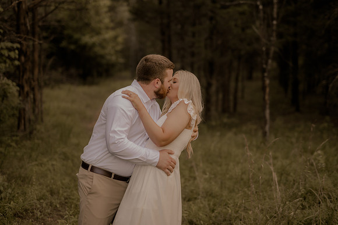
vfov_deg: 27.0
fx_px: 470
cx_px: 169
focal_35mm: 50
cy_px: 112
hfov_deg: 39.6
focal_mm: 50
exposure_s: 1/250
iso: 200
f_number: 2.2
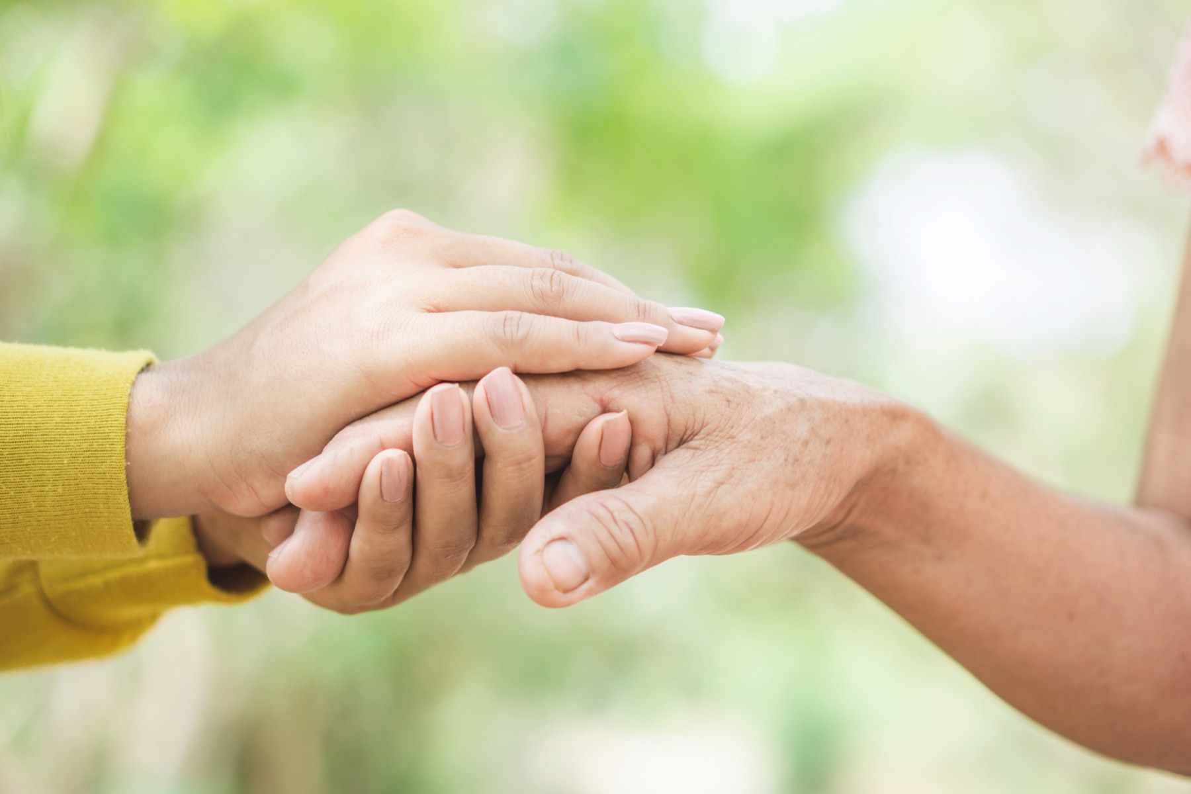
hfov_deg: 27.0
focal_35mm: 75
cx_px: 596
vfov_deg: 18.2
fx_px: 2481
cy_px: 397
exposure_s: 1/320
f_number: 2.2
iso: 100
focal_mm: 50
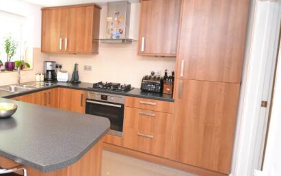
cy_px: 72
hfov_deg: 64.1
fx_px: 205
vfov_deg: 46.1
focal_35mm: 27
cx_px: 66
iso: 1400
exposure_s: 1/60
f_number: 4.2
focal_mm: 11
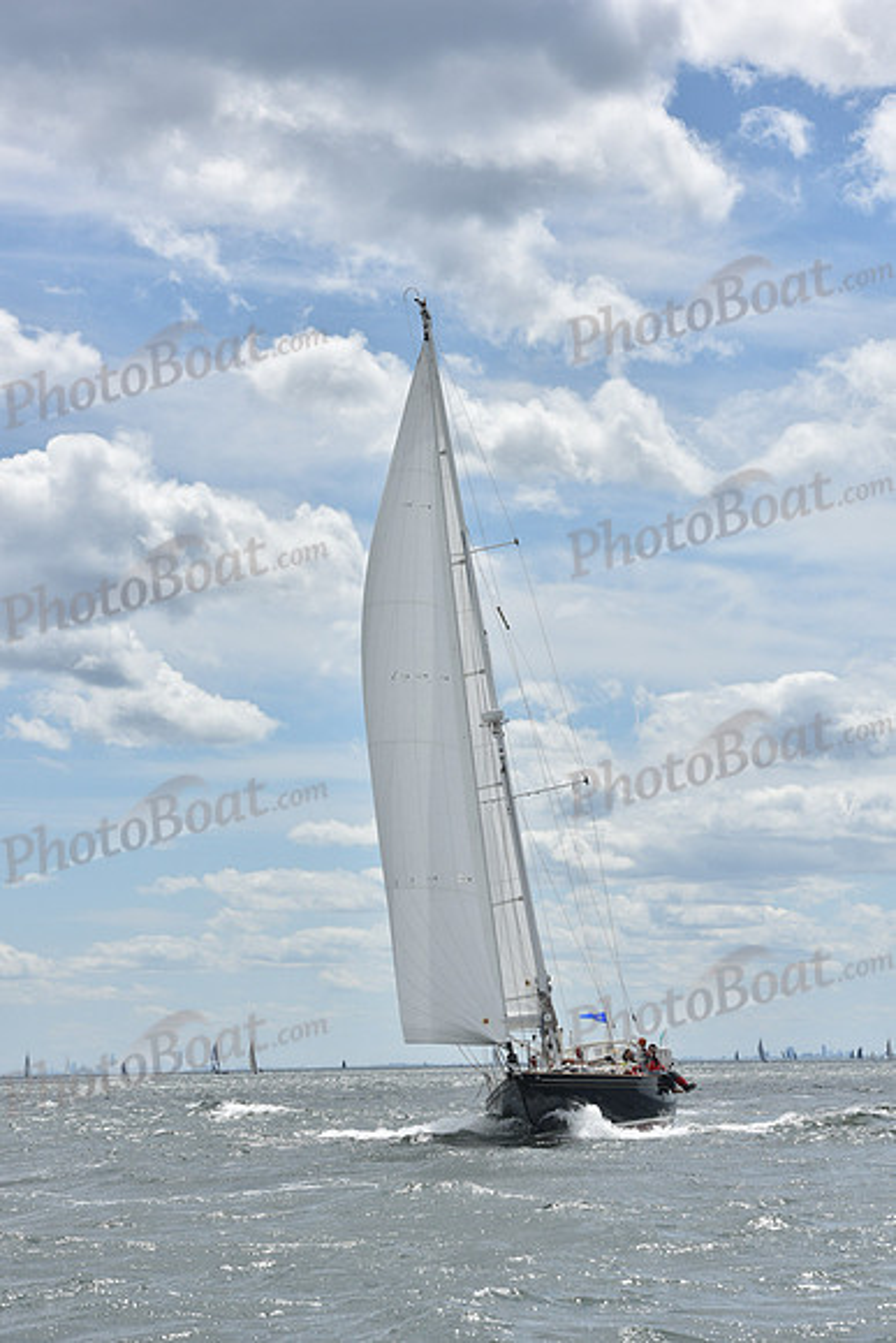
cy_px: 672
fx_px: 4104
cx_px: 448
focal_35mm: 110
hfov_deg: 12.5
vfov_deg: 18.6
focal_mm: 110
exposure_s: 1/1250
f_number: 10
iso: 320
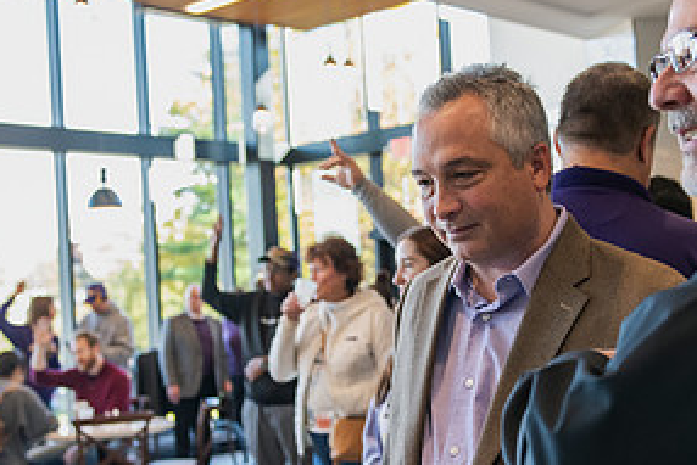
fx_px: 1259
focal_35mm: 65
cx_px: 400
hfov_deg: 30.9
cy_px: 281
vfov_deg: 20.9
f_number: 3.2
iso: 1000
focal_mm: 32
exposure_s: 1/250
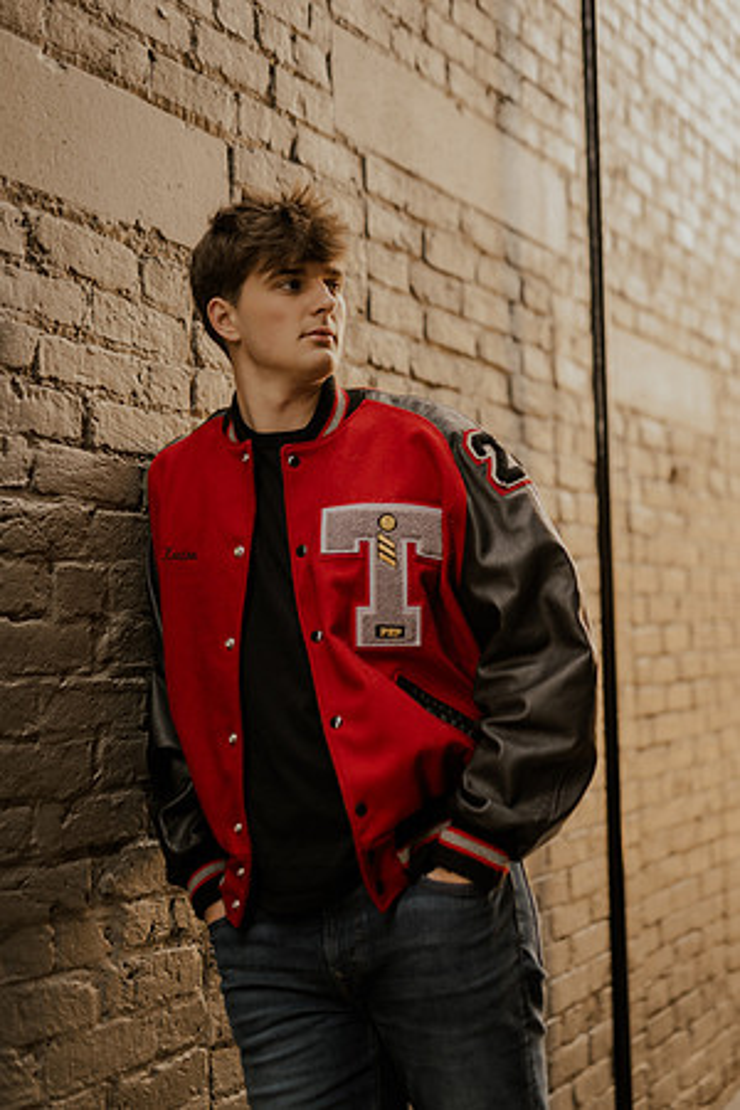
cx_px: 370
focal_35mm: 50
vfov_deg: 39.6
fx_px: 1542
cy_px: 555
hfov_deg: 27.0
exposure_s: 1/125
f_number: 1.8
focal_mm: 50
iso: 200
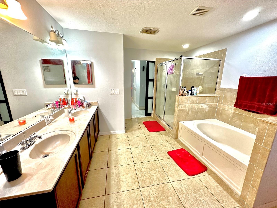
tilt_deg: -14.0
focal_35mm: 14
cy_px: 104
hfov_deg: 102.1
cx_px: 138
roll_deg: -0.4
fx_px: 112
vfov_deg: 85.7
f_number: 2.2
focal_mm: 2.22
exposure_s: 1/60
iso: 200
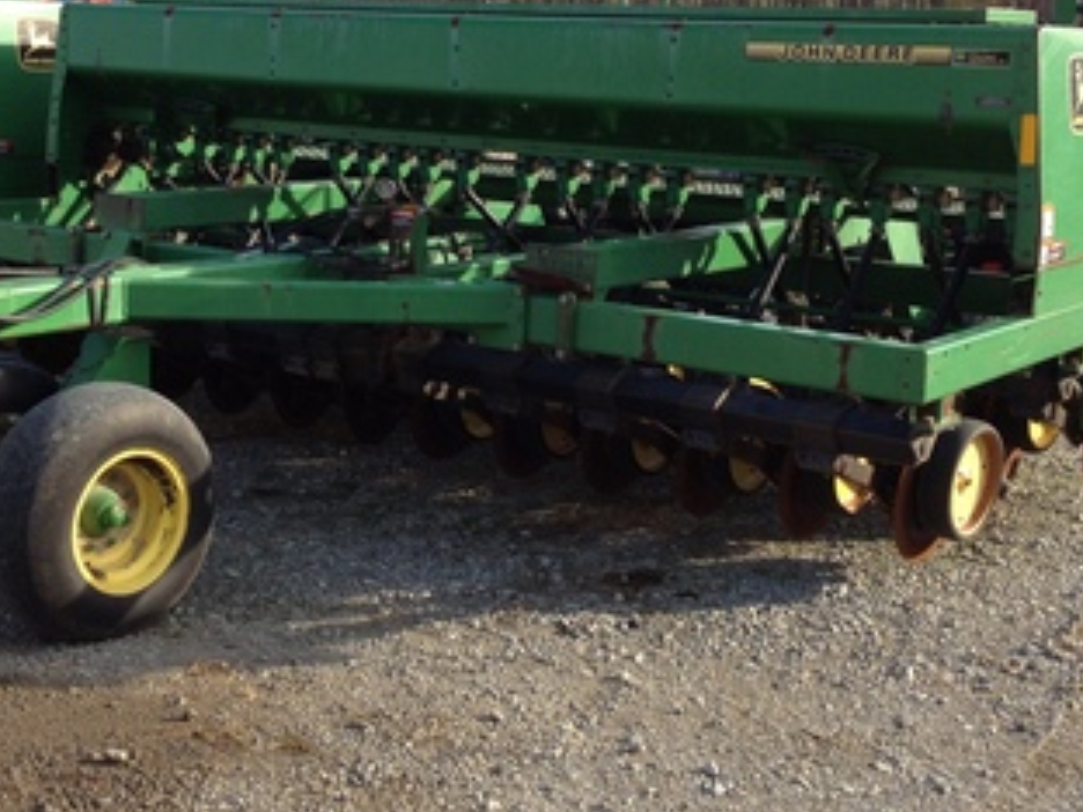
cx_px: 479
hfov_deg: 31.7
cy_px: 302
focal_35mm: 61
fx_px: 1908
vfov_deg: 24.0
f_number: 2.4
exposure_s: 1/536
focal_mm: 4.28
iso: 50
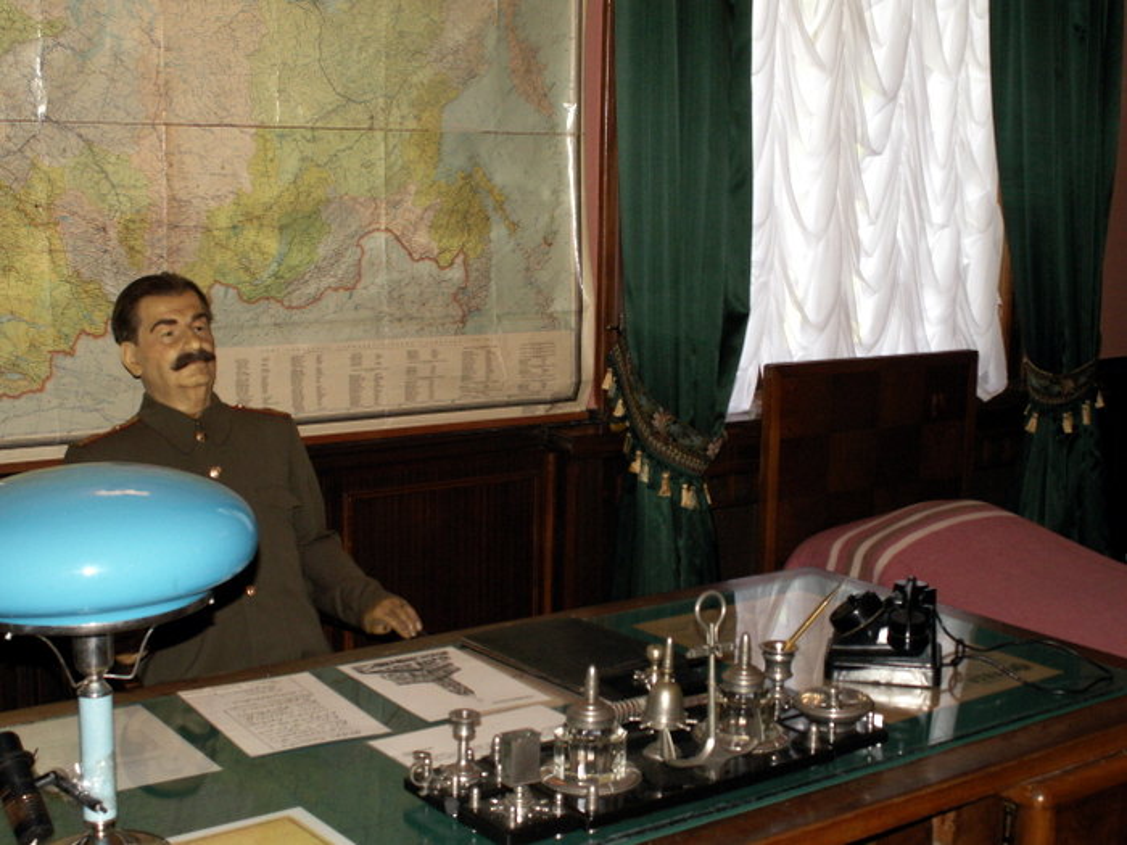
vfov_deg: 29.1
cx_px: 564
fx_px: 1628
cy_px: 422
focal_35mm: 50
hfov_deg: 38.2
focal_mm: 8.39
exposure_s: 1/40
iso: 160
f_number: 3.2
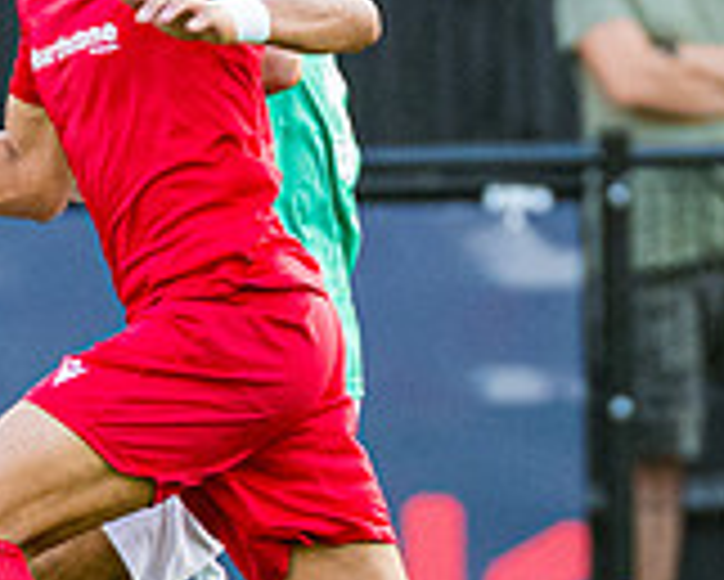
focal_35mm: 1750
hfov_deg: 1.1
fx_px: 37521
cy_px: 342
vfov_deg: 0.9
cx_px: -112
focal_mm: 270
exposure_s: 1/800
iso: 1250
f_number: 2.8
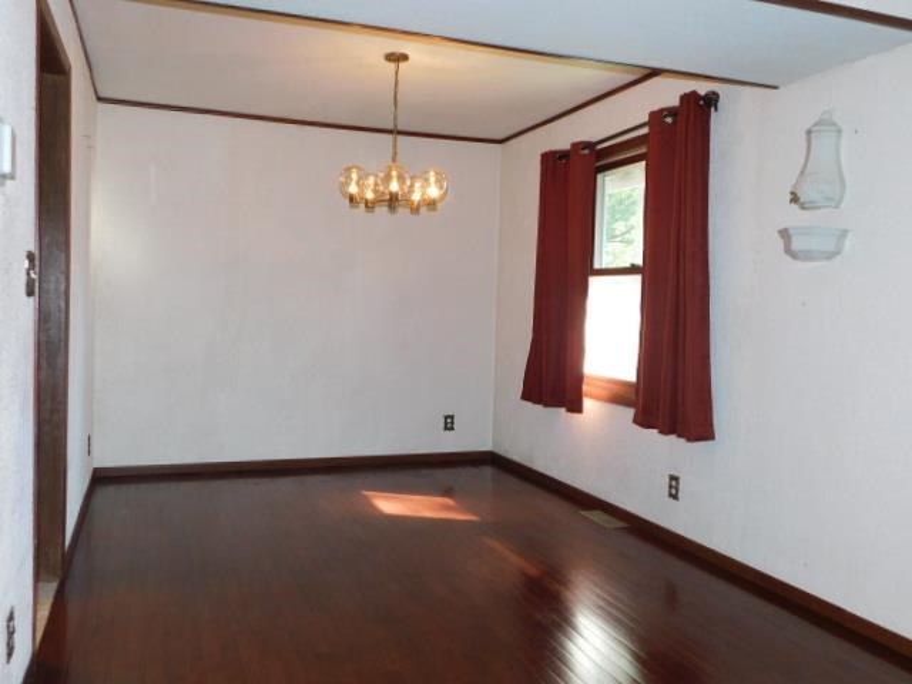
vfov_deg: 46.8
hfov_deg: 60.0
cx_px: 456
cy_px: 342
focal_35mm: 30
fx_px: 790
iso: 200
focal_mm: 5.3
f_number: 3.2
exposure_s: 1/30
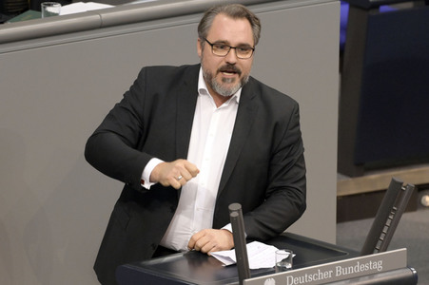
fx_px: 3930
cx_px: 214
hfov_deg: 6.2
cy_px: 142
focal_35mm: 330
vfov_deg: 4.2
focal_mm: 330
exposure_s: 1/320
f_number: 5.6
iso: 10000
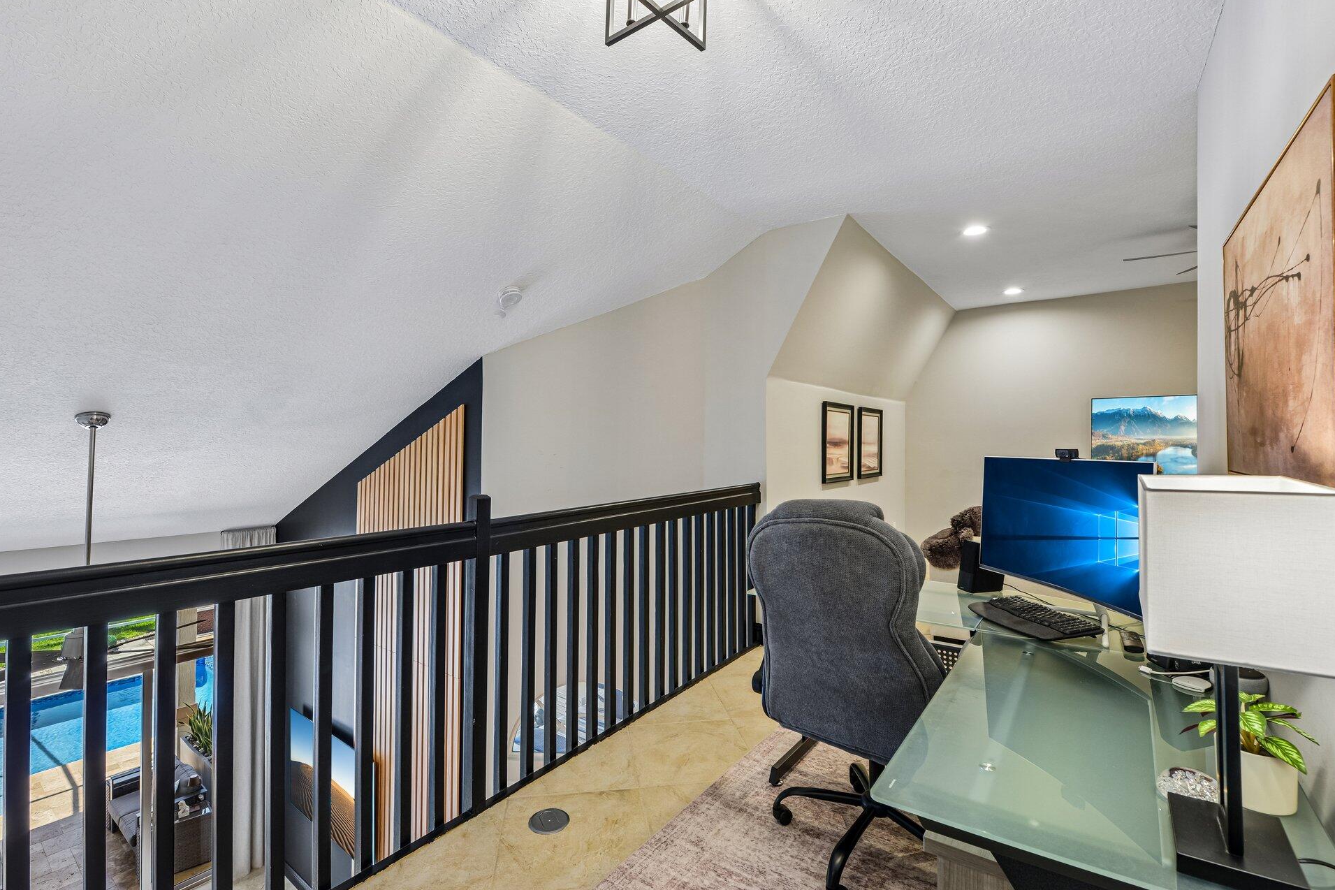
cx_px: 644
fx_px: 556
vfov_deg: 77.2
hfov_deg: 100.4
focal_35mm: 15
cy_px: 473
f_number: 9
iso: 200
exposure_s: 1/5
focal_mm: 14
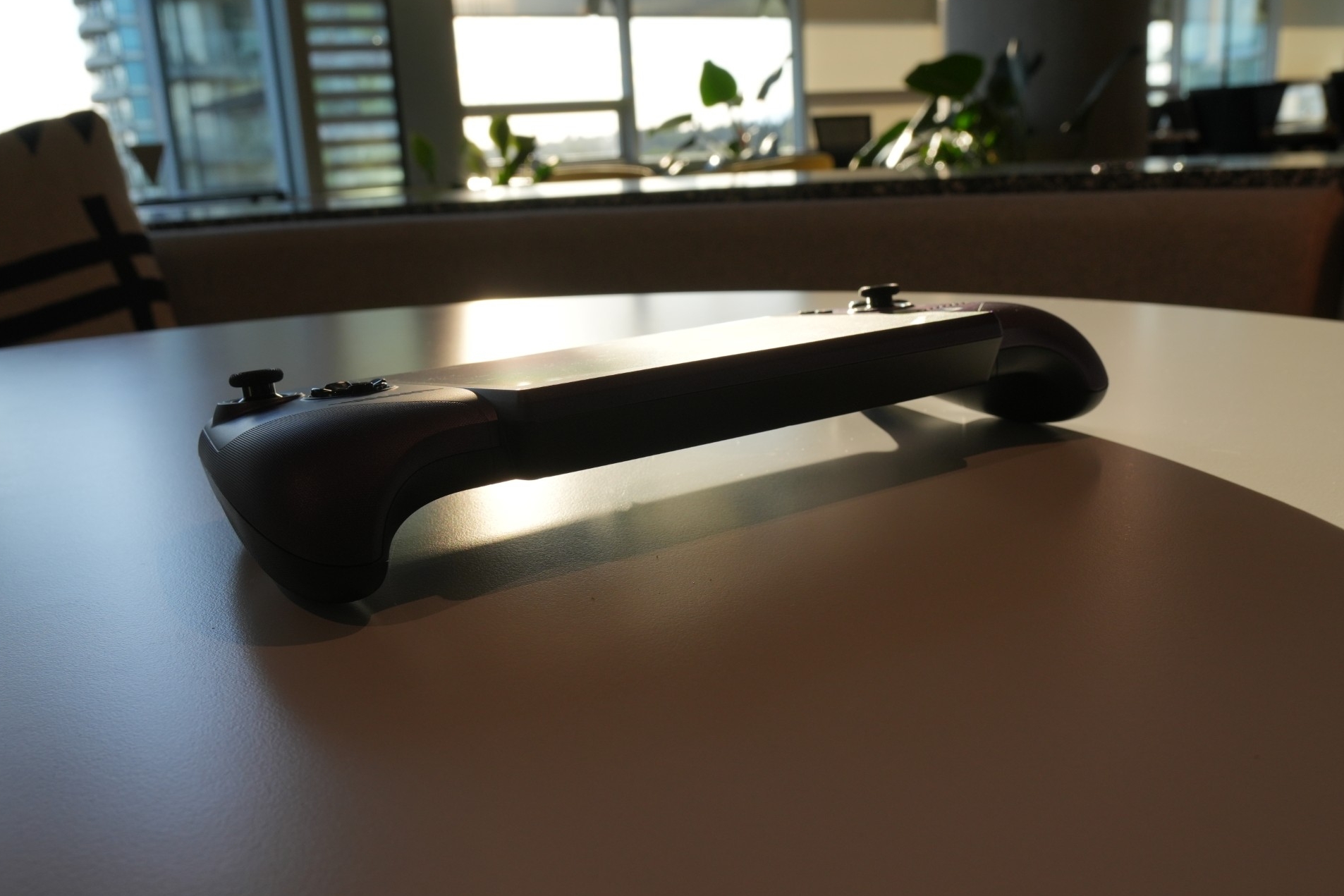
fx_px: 1269
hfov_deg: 55.8
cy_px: 498
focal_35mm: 34
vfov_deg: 38.8
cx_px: 706
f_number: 7.1
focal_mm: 20
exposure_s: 1/160
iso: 320
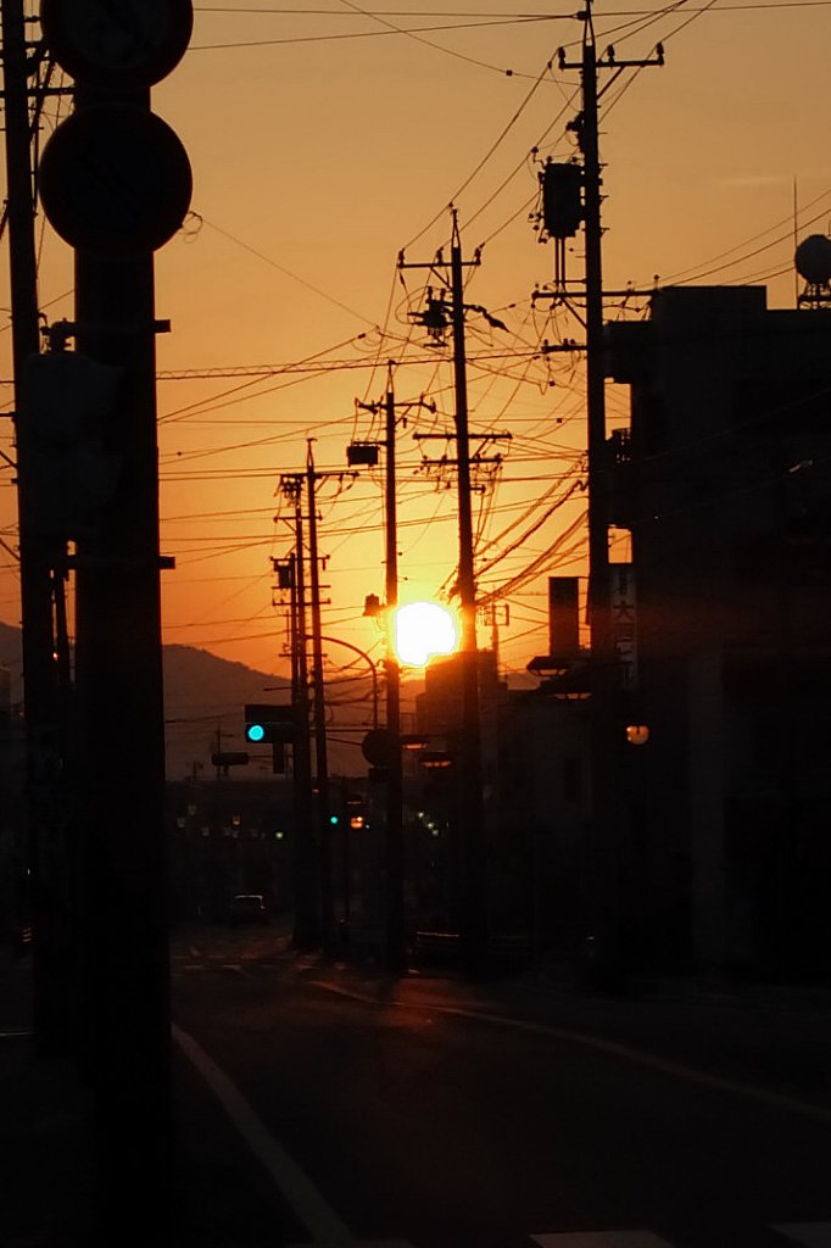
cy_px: 624
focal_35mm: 52
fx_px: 1819
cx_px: 416
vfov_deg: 37.9
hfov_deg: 25.7
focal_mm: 35
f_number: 2.8
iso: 400
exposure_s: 1/8000
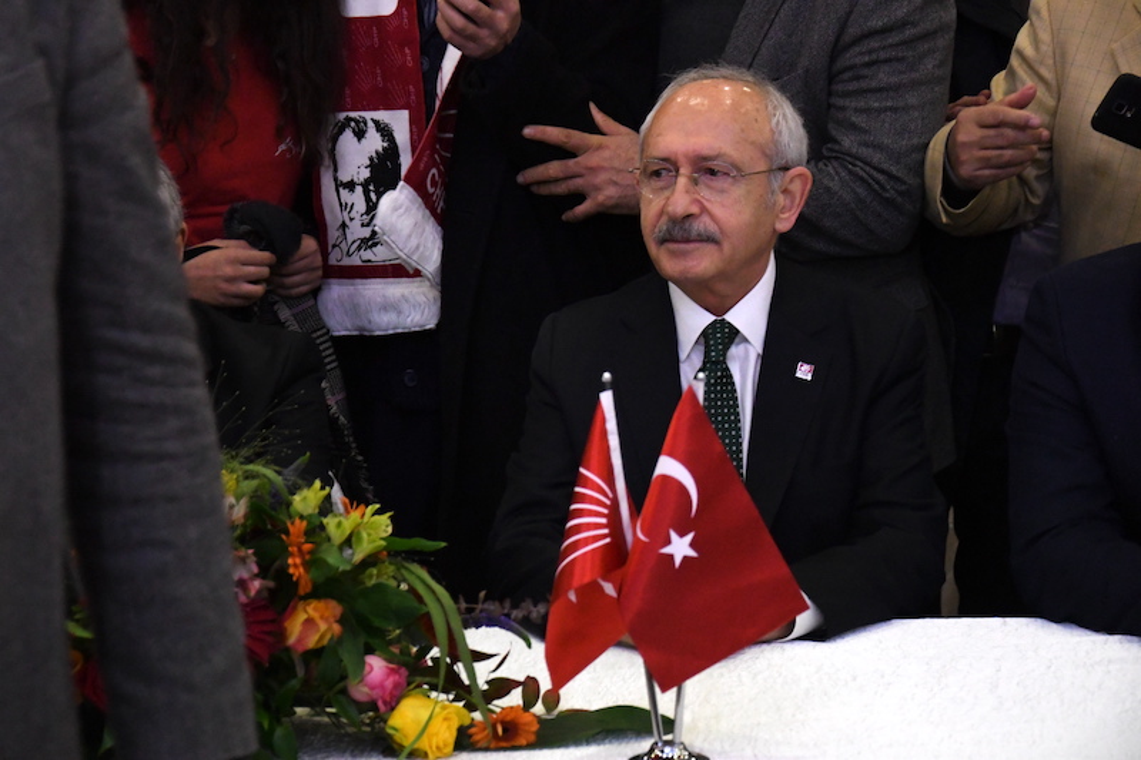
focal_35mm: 99
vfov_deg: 13.8
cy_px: 380
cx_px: 570
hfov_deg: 20.6
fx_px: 3137
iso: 8000
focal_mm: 66
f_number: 5.3
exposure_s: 1/250
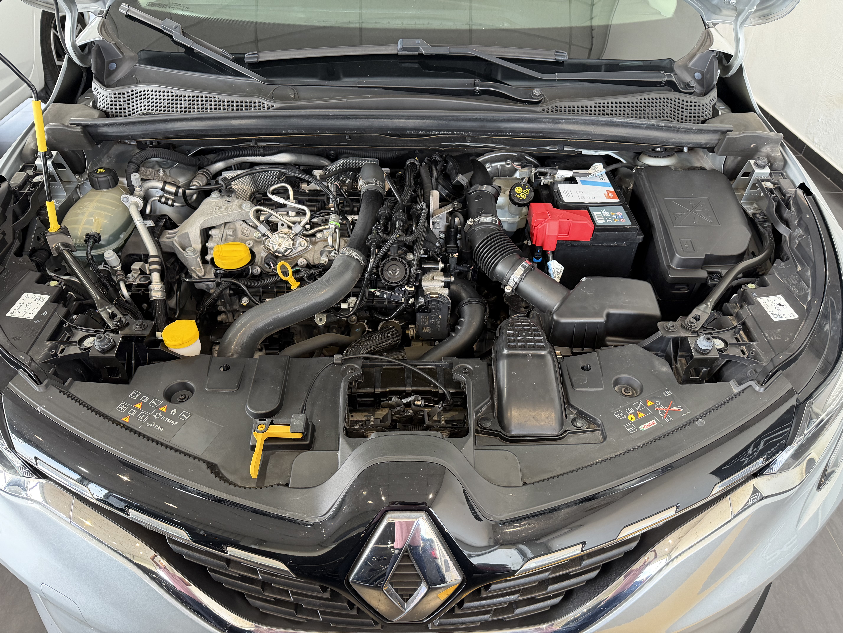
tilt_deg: -39.9
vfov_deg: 56.8
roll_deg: -1.4
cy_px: 316
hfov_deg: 71.6
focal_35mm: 24
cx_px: 422
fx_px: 584
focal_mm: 6.76
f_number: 1.78
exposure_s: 1/64
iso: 200
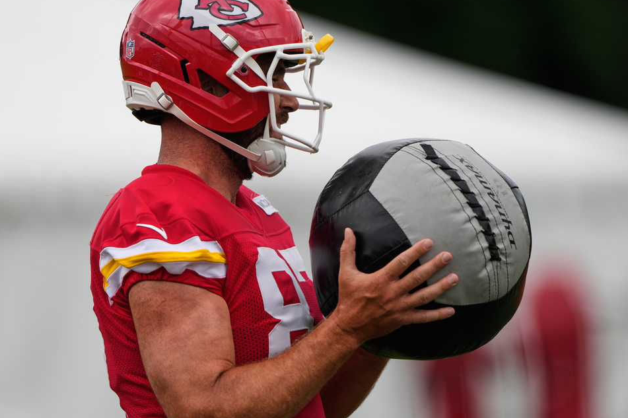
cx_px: 337
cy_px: 205
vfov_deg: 2.1
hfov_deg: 3.2
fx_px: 11263
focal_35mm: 646
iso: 800
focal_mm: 600
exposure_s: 1/2500
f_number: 4
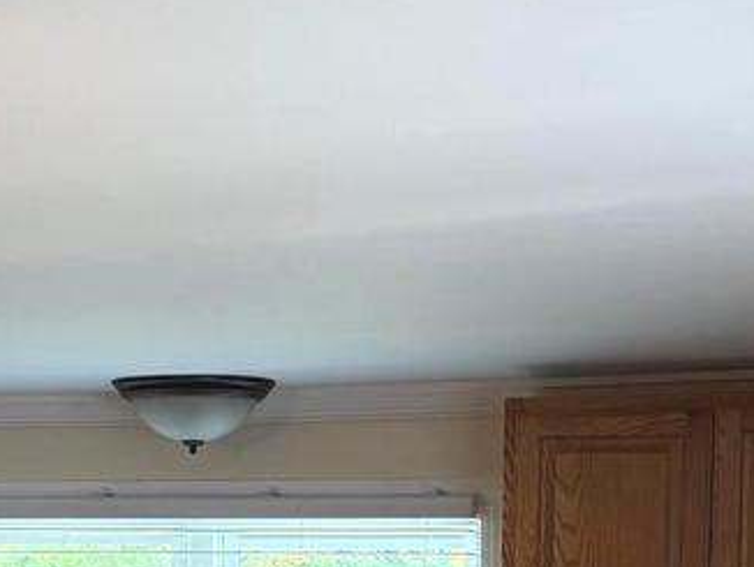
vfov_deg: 13.7
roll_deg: -0.4
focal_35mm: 106
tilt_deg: -2.3
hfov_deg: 18.4
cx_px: 173
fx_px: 2311
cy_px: 646
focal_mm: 6.76
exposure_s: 1/120
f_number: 1.78
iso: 250
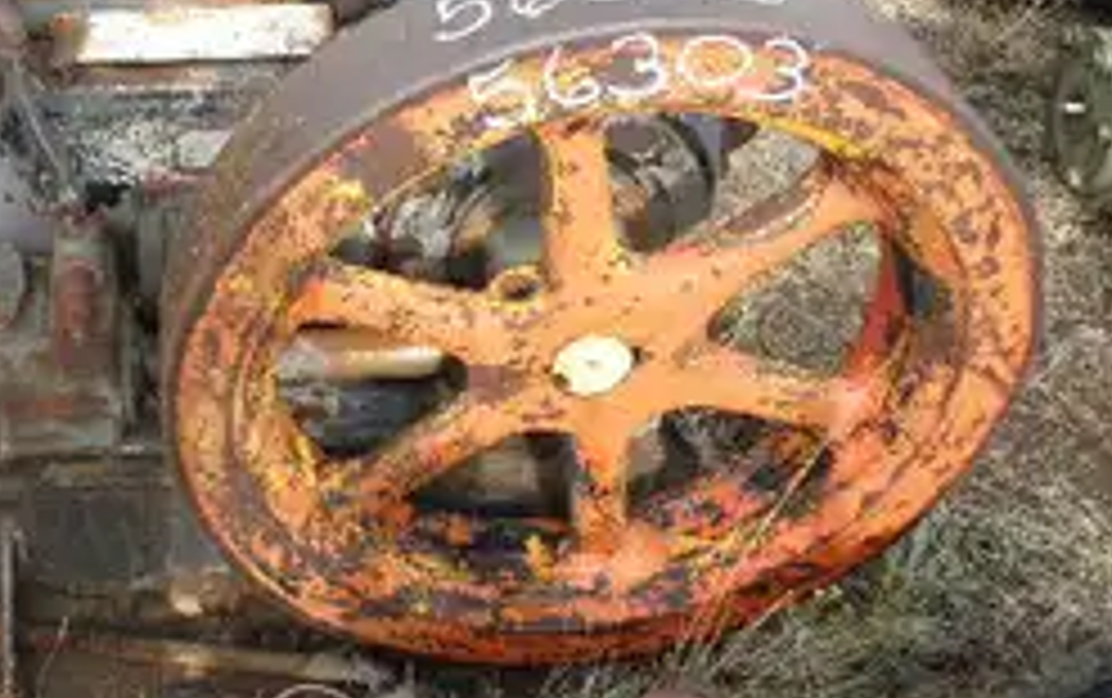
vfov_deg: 26.4
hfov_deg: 40.0
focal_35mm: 48
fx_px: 1456
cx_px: 216
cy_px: 140
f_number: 3
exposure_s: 1/250
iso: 64
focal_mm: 5
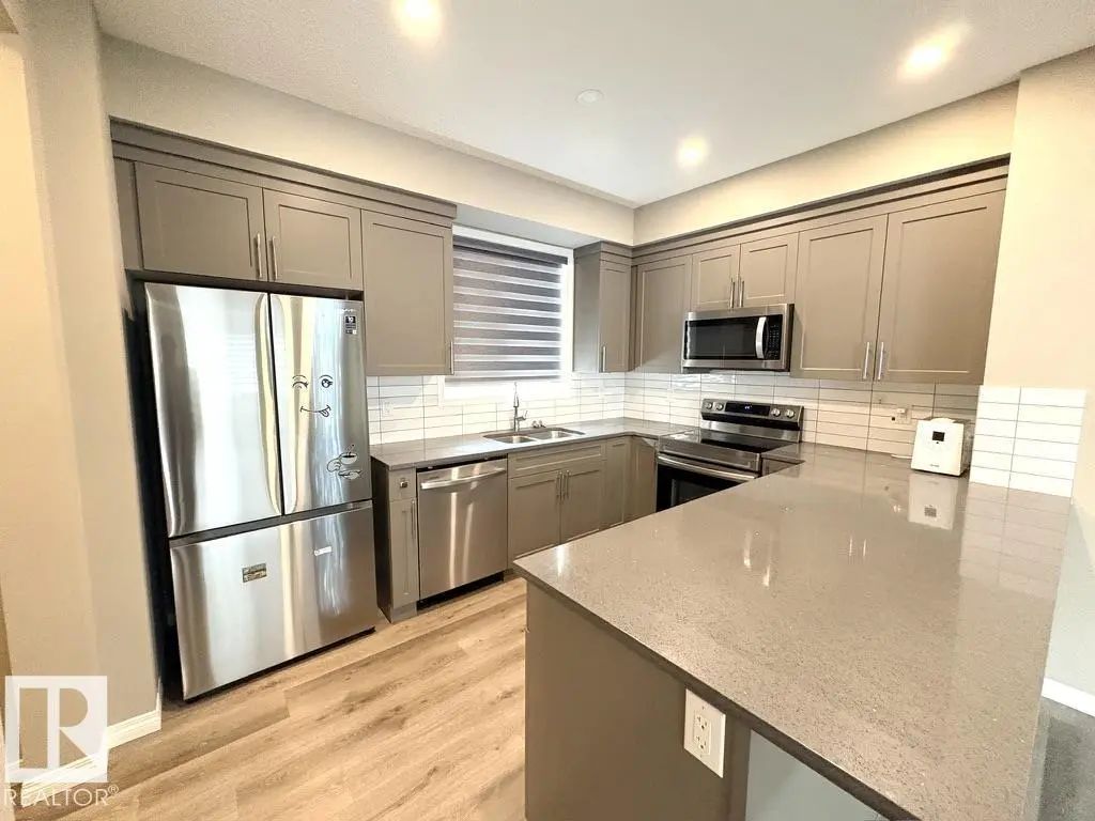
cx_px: 548
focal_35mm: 14
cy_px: 410
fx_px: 443
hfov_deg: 102.1
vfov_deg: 85.7
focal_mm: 2.22
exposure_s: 1/60
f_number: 2.2
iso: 640
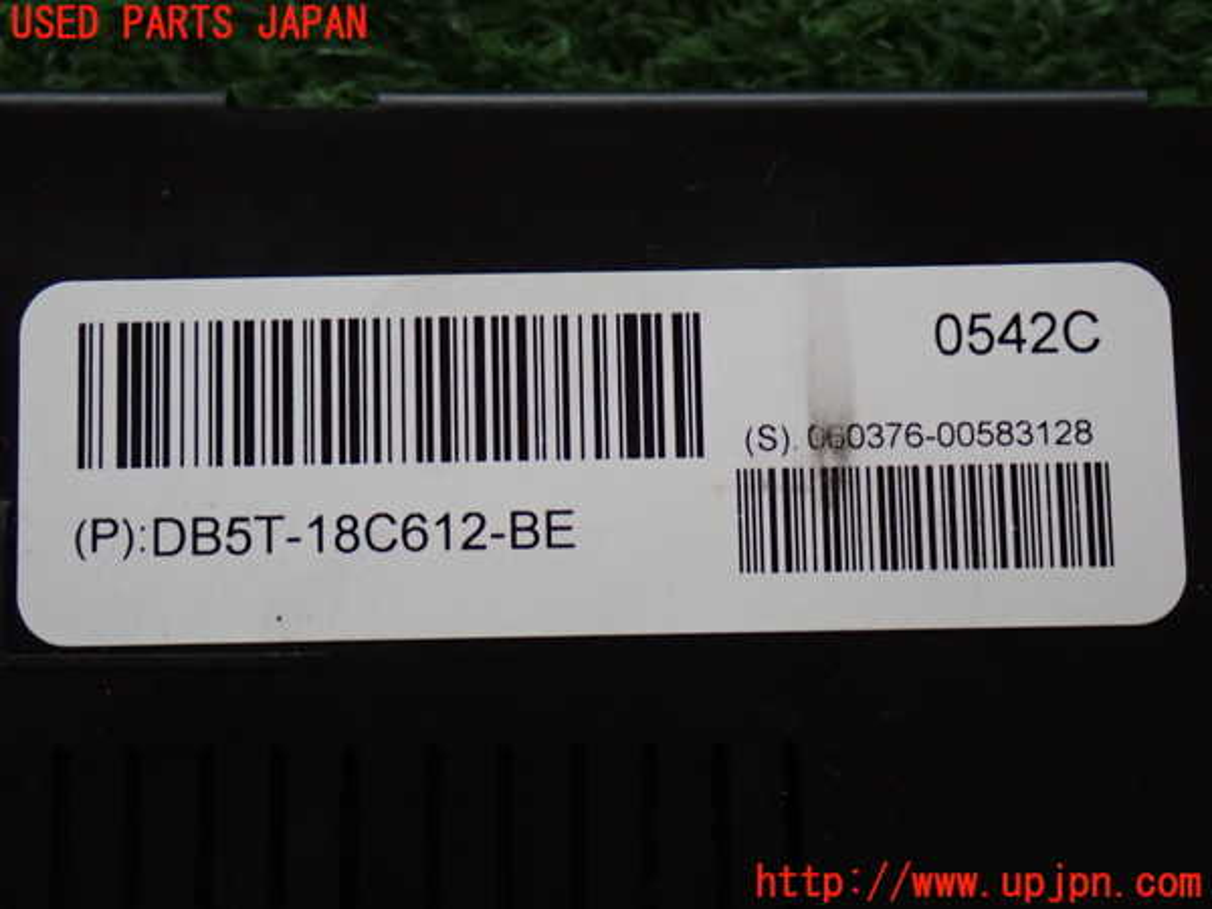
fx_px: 2696
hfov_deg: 25.3
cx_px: 606
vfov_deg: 19.1
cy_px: 454
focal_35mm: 77
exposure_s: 1/30
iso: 800
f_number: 4.1
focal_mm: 13.65
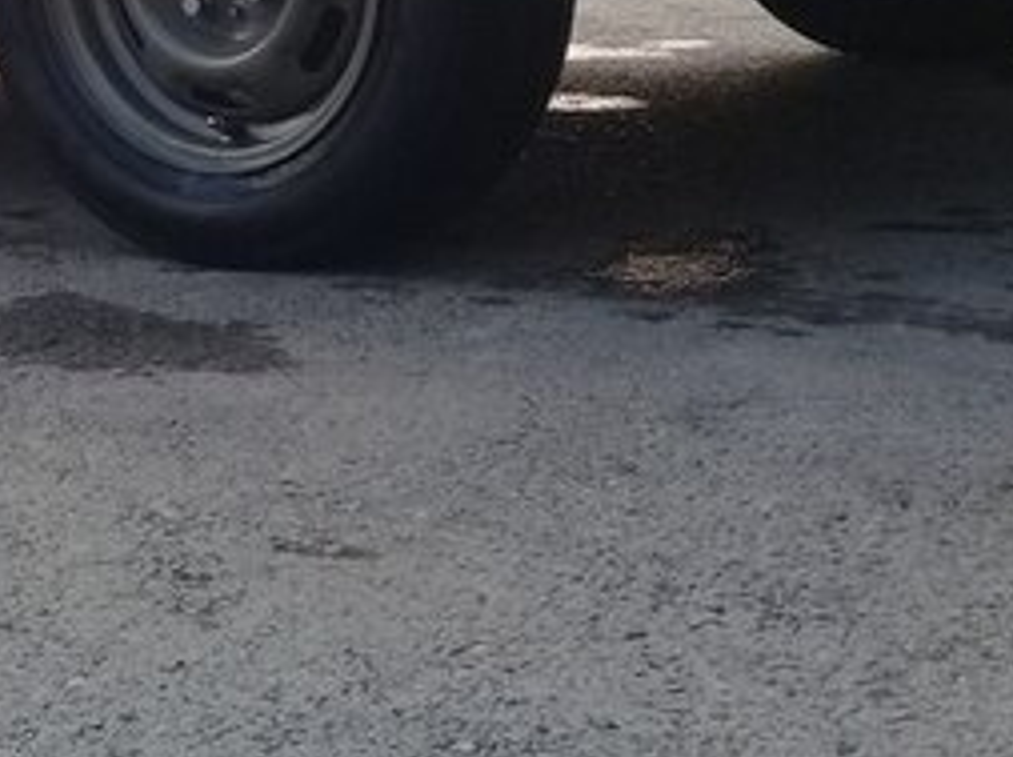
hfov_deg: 22.6
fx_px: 2367
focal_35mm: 81
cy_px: -94
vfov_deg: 17.5
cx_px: -140
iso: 50
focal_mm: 3.3
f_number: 2.2
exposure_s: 1/161
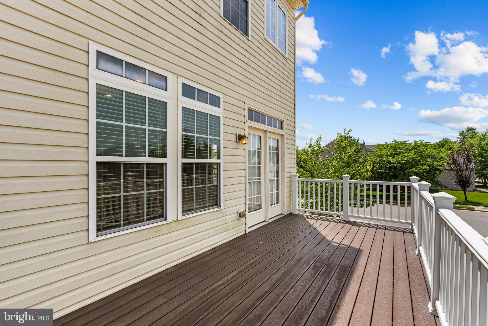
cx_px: 244
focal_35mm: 16
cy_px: 163
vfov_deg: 73.7
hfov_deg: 96.7
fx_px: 217
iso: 100
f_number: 9
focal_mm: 16
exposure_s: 1/100
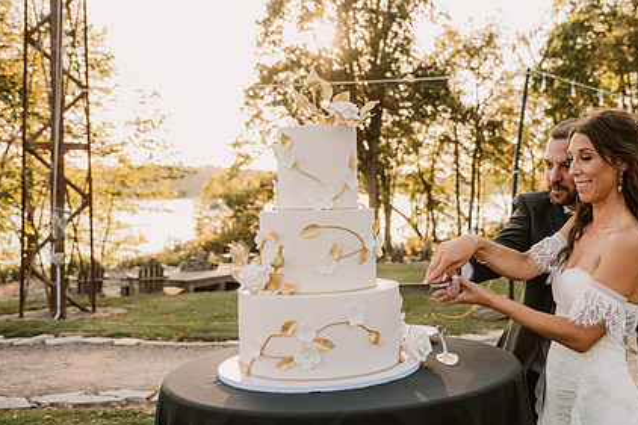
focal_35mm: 44
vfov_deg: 30.5
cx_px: 432
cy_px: 194
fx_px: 779
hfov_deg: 43.8
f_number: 2.8
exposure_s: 1/1600
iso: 640
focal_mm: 32
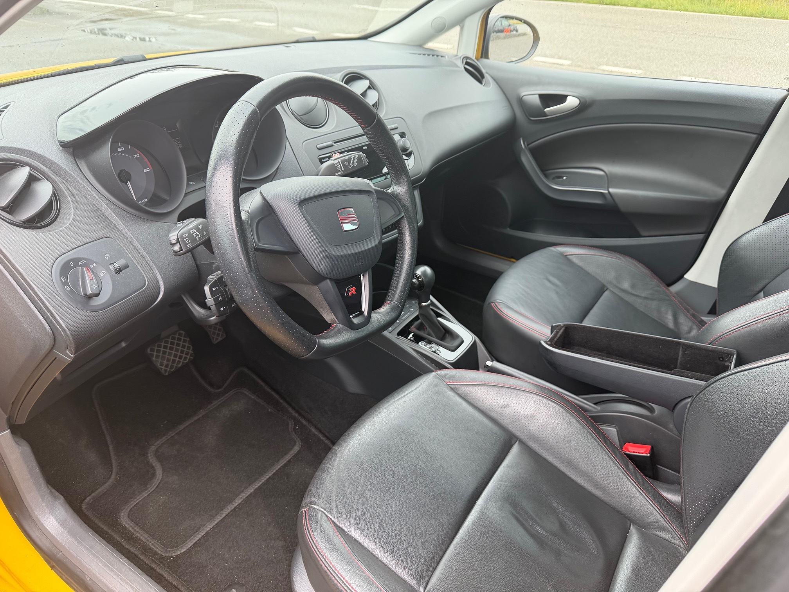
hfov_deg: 71.6
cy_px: 296
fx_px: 547
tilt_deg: -32.4
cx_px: 394
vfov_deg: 56.8
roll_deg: -2.6
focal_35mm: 24
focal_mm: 6.76
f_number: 1.78
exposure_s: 1/252
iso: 80
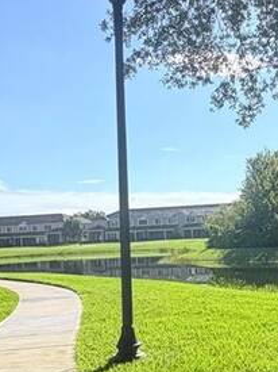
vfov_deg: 36.9
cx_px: 266
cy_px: 262
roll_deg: +2.8
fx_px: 547
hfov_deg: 27.2
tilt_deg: -3.4
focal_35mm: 51
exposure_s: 1/770
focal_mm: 2.22
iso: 25
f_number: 2.2
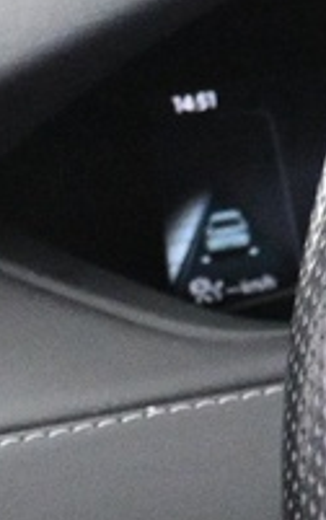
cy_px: 556
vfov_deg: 7.5
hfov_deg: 4.5
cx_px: 1074
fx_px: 3931
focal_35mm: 277
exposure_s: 1/30
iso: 4000
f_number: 4
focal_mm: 22.5
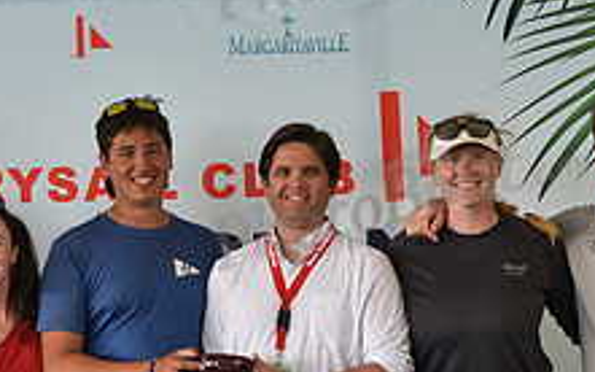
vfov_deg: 8.9
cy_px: 379
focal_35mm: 147
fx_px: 2383
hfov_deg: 14.1
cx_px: 75
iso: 800
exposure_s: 1/160
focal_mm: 55
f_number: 4
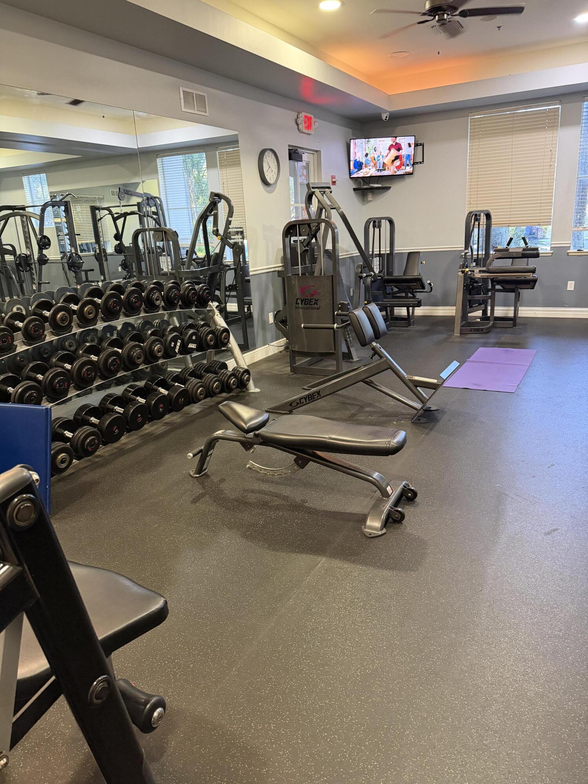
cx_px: 294
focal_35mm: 24
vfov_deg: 71.6
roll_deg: +3.3
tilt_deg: -16.5
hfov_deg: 56.8
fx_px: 544
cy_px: 392
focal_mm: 6.76
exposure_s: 1/60
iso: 640
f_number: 1.78
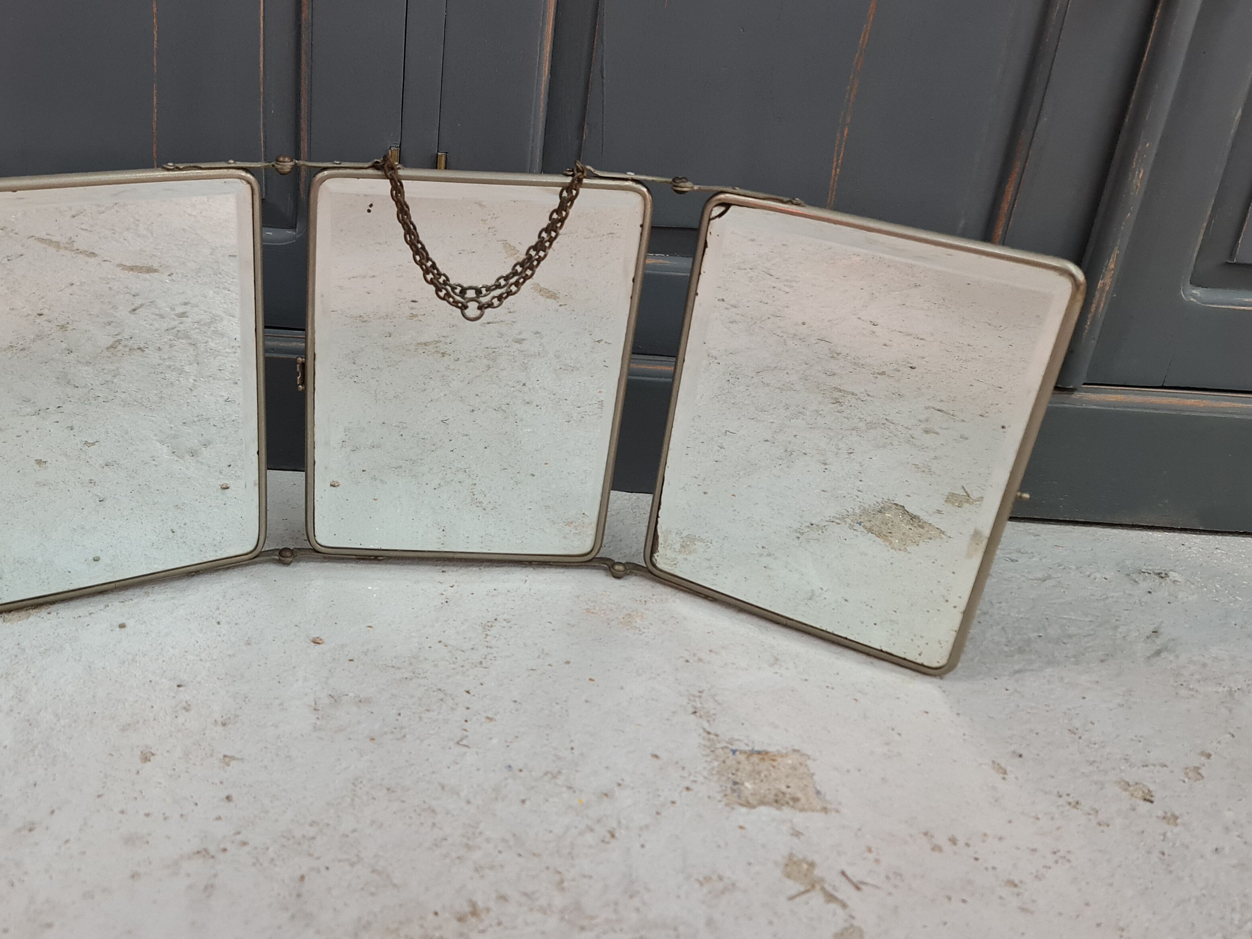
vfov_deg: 44.1
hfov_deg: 56.0
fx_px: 1157
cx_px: 456
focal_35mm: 32
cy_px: 442
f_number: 1.8
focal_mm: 7
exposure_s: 1/50
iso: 400
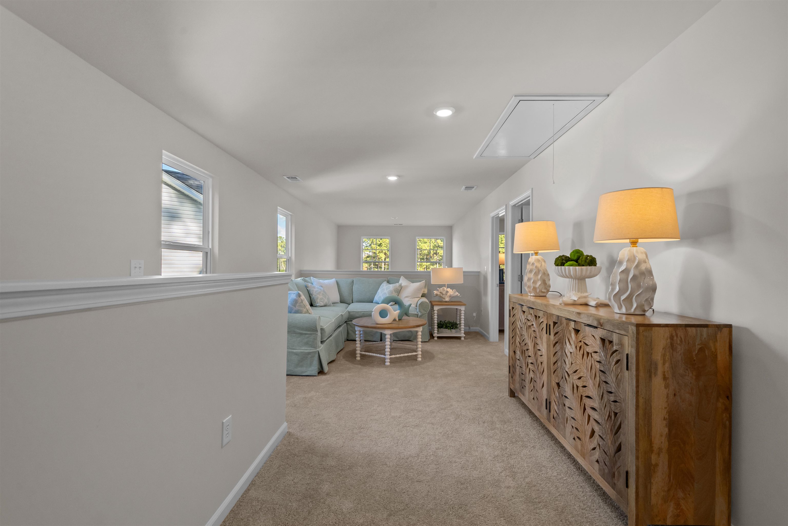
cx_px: 394
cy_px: 263
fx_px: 350
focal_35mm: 16
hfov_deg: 96.7
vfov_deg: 73.7
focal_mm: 16
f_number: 8
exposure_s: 1/15
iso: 1000
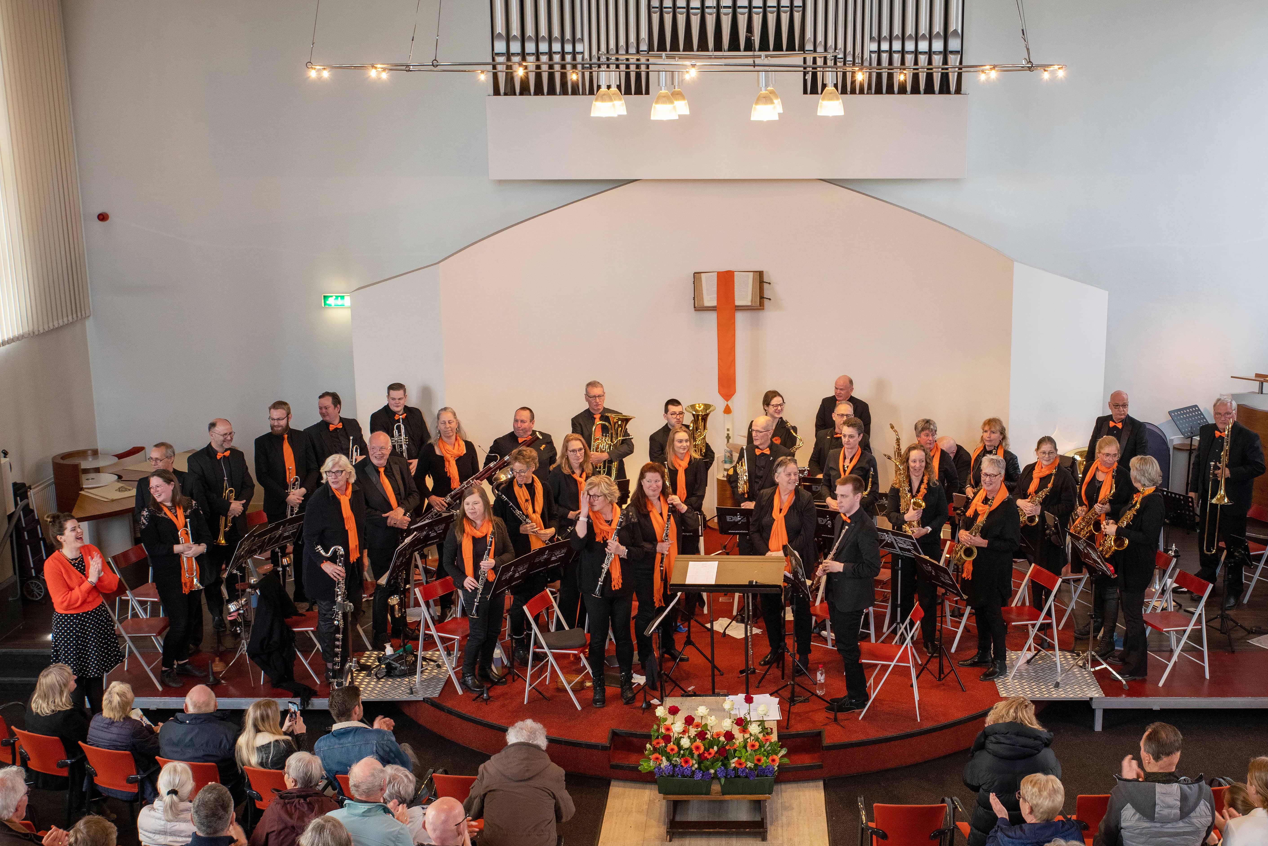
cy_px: 484
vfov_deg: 28.6
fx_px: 1656
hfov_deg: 41.7
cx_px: 748
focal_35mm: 47
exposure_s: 1/50
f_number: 6.3
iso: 800
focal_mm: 36
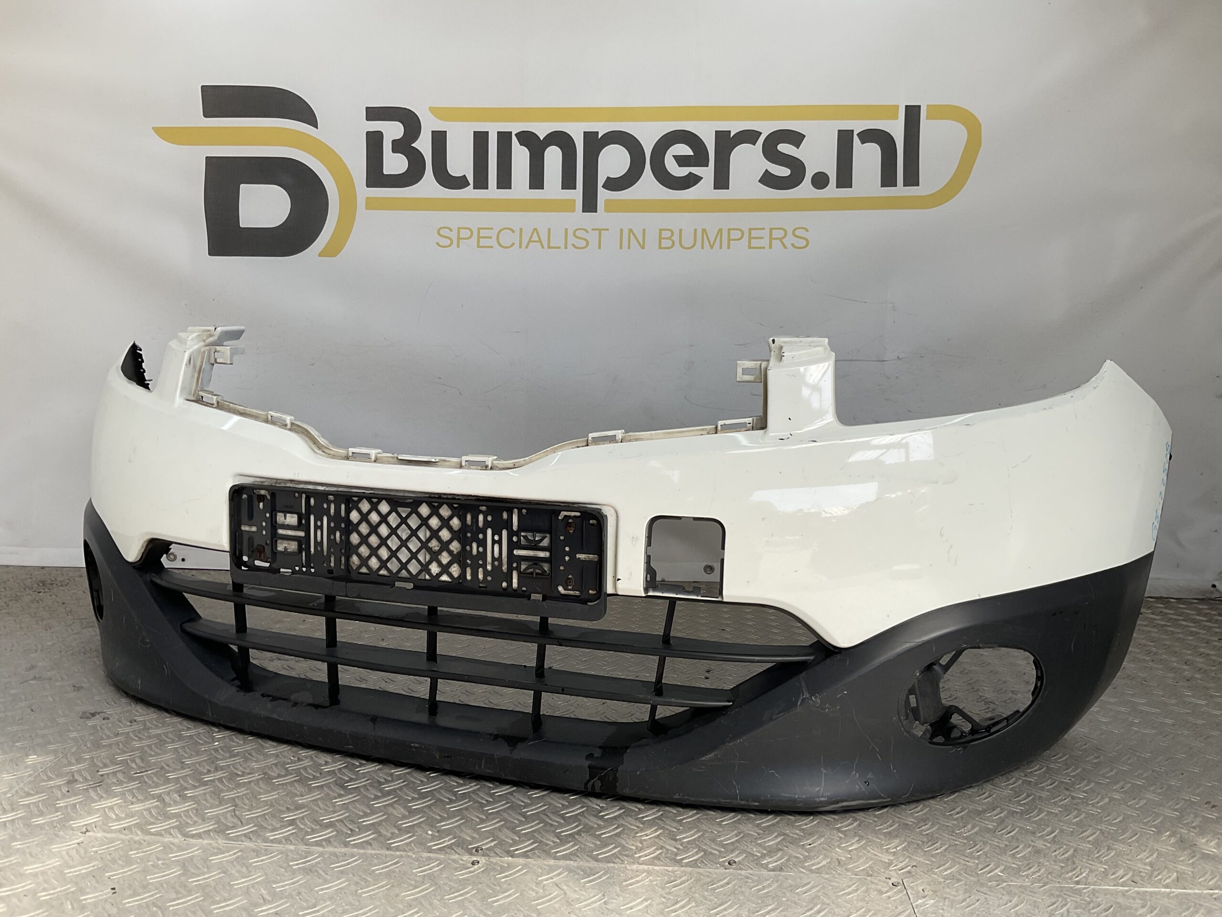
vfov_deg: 48.2
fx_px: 1024
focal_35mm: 29
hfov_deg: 61.7
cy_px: 458
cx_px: 611
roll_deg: -2.0
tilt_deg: -7.9
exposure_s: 1/514
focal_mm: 3
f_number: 1.8
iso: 16
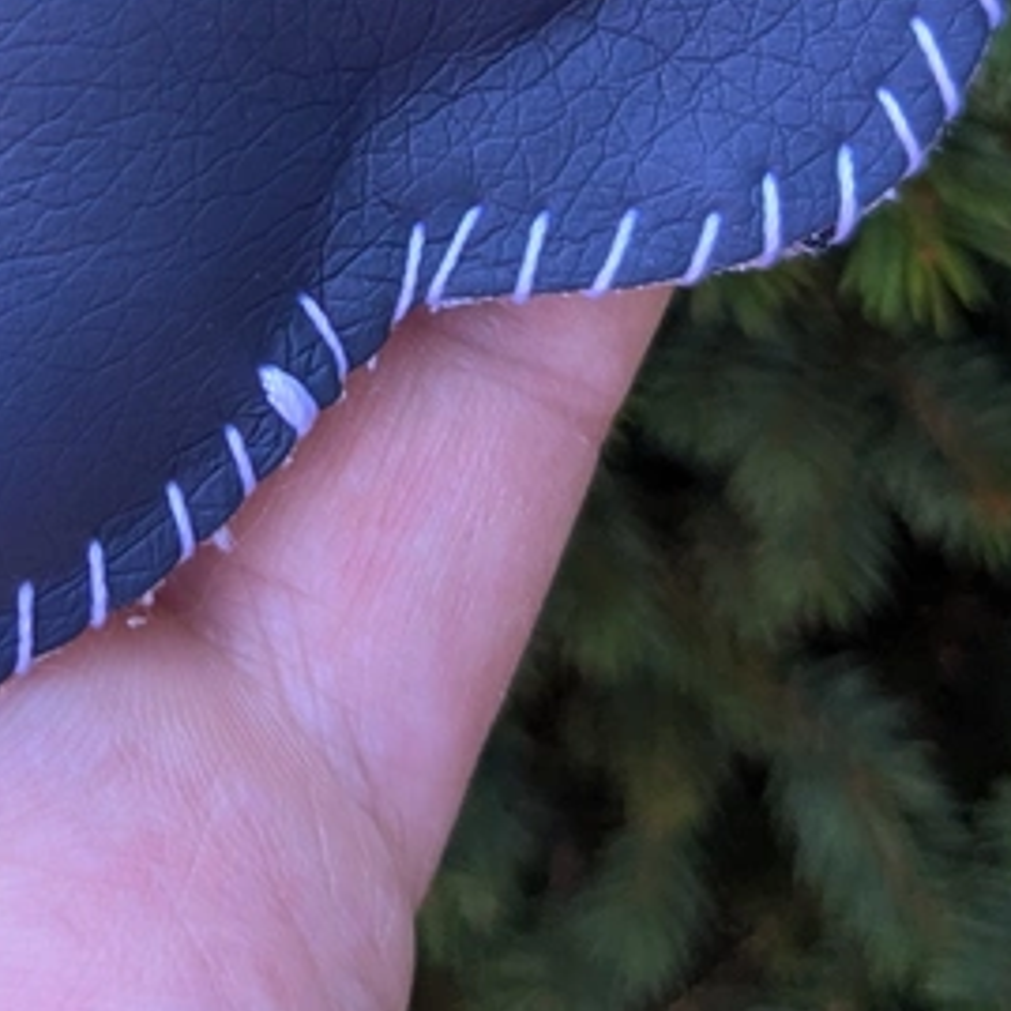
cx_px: -41
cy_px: -387
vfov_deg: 19.9
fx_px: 2577
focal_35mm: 78
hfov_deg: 21.3
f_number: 1.73
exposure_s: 1/192
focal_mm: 4.38
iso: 93
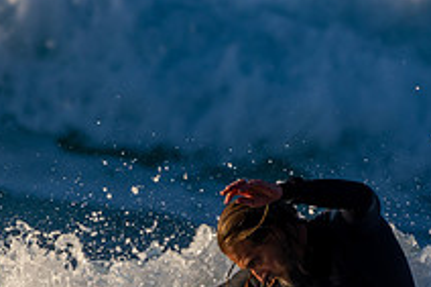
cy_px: 361
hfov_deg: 1.0
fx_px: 24559
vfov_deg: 0.7
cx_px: 268
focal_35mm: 2053
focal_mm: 500
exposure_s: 1/1250
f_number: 5.6
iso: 280
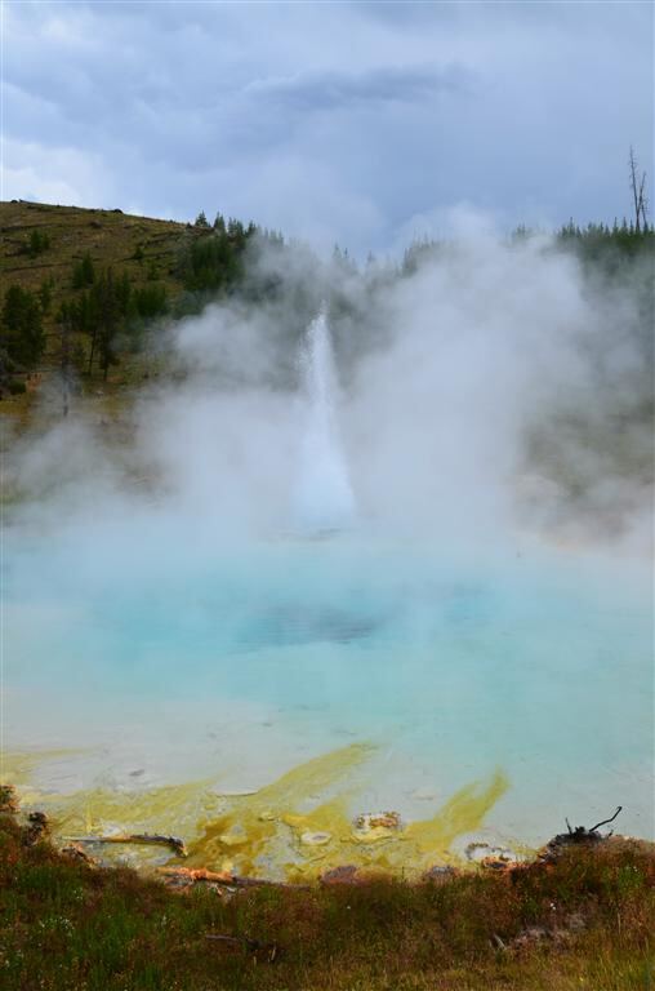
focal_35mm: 30
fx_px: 823
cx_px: 328
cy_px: 496
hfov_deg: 43.4
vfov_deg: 62.1
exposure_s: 1/125
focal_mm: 20
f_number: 11
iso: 100
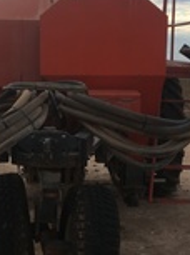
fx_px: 559
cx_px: 68
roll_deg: -0.7
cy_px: 165
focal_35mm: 76
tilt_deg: -8.1
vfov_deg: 25.6
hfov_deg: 19.3
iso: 25
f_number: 2.2
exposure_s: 1/144
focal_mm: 4.15
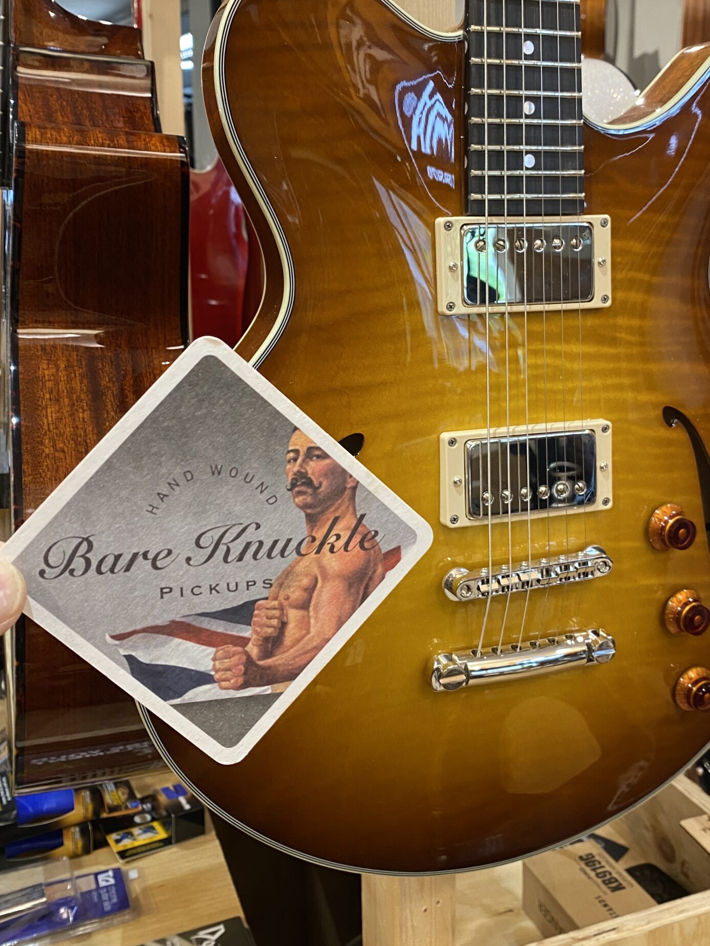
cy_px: 377
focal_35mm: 36
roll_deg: +0.4
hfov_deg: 39.5
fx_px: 984
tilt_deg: -7.0
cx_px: 414
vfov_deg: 51.0
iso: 160
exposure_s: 1/50
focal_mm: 4.25
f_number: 1.8
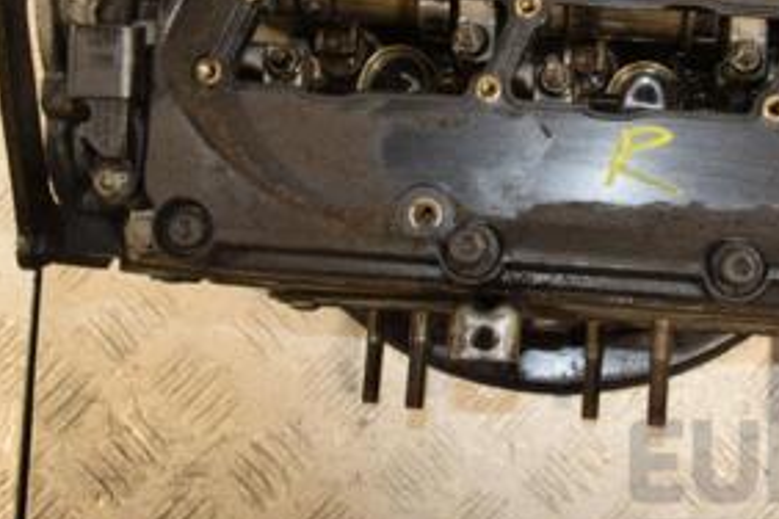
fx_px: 1451
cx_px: 577
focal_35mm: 67
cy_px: 94
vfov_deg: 20.0
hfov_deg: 29.6
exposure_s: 1/200
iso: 800
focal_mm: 21
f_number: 6.3
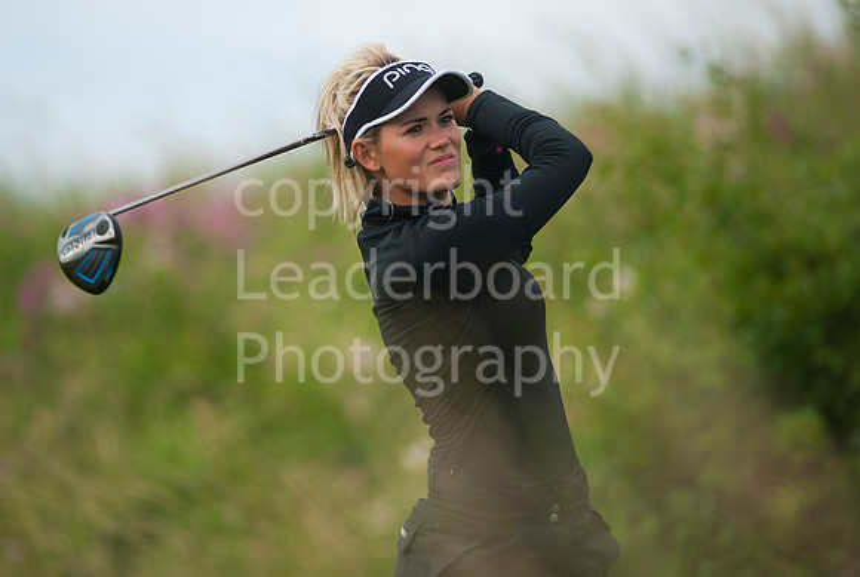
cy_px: 288
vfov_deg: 4.6
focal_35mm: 300
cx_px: 430
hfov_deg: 6.9
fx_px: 7179
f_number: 4
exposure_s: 1/4000
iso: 640
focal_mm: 300
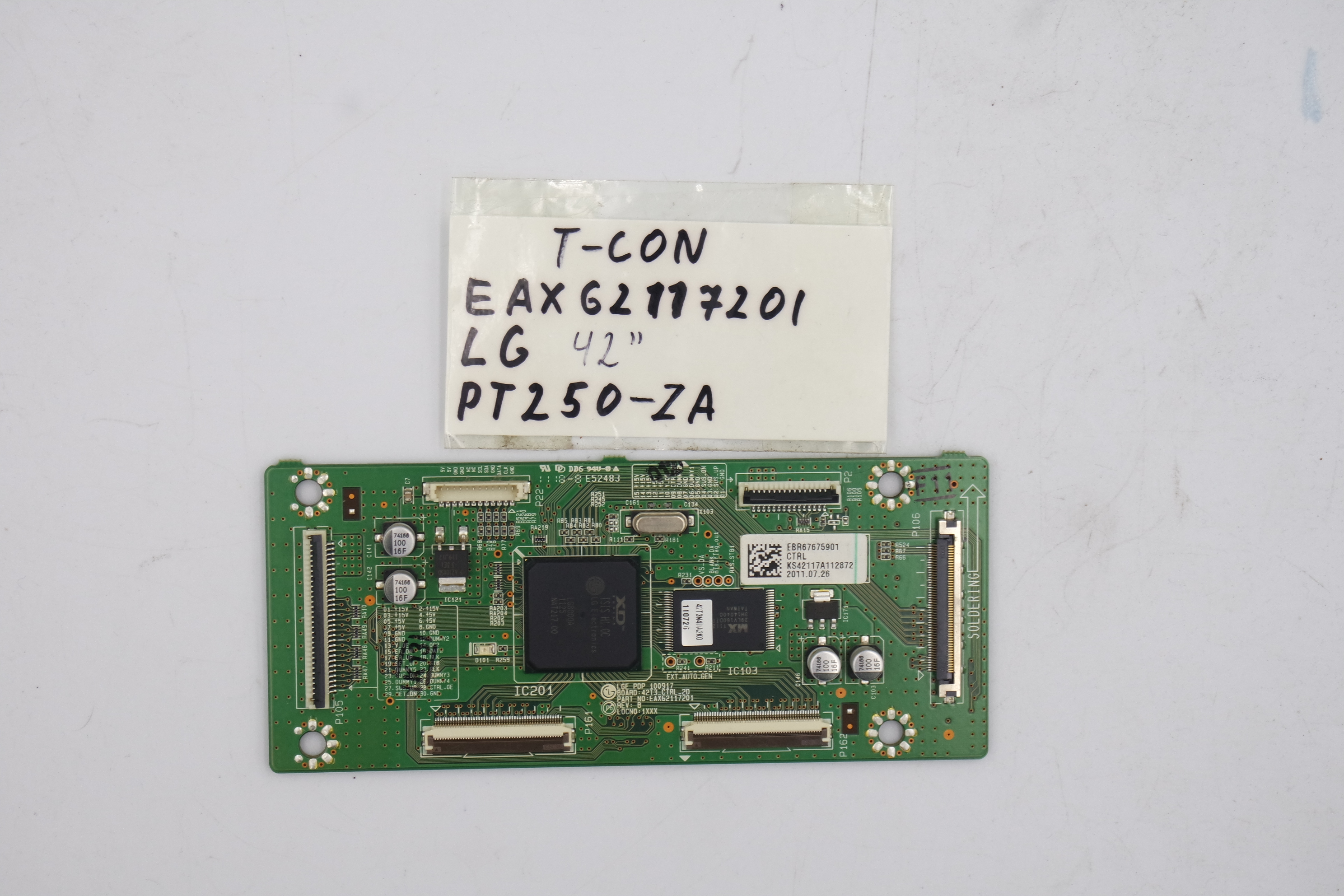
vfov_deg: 18.9
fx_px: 2688
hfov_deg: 28.1
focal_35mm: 72
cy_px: 448
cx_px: 672
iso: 200
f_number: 5.6
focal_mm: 27
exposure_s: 1/125
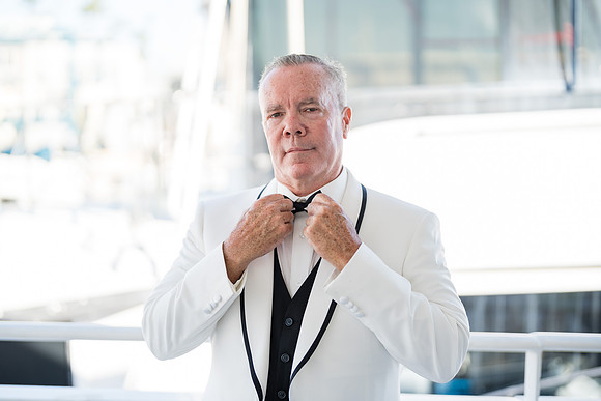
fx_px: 875
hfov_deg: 37.9
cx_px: 286
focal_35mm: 52
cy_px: 191
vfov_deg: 25.8
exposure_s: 1/1250
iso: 100
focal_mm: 50
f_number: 1.2
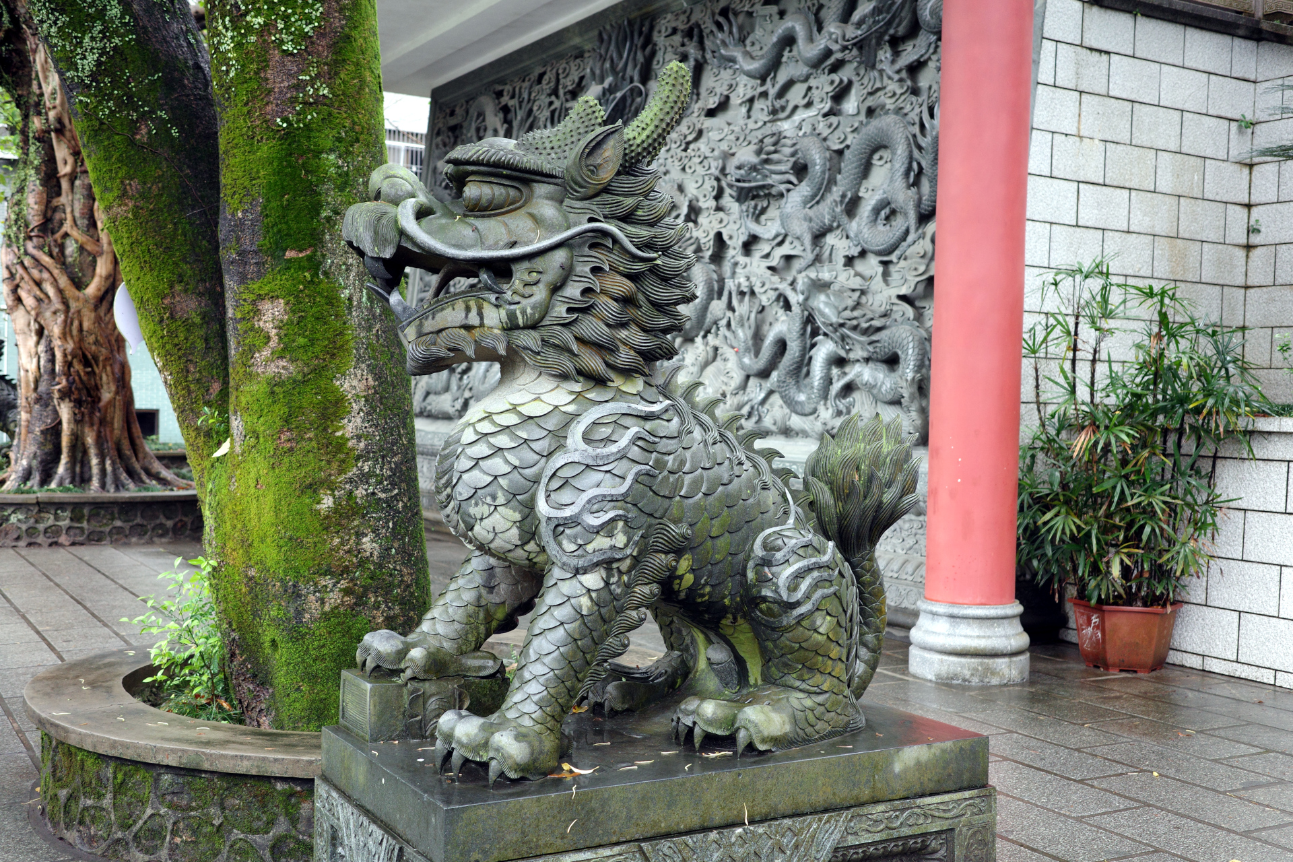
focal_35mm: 40
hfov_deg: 48.5
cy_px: 431
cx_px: 646
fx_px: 1437
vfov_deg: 33.4
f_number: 2.8
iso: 400
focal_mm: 26
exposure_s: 1/40
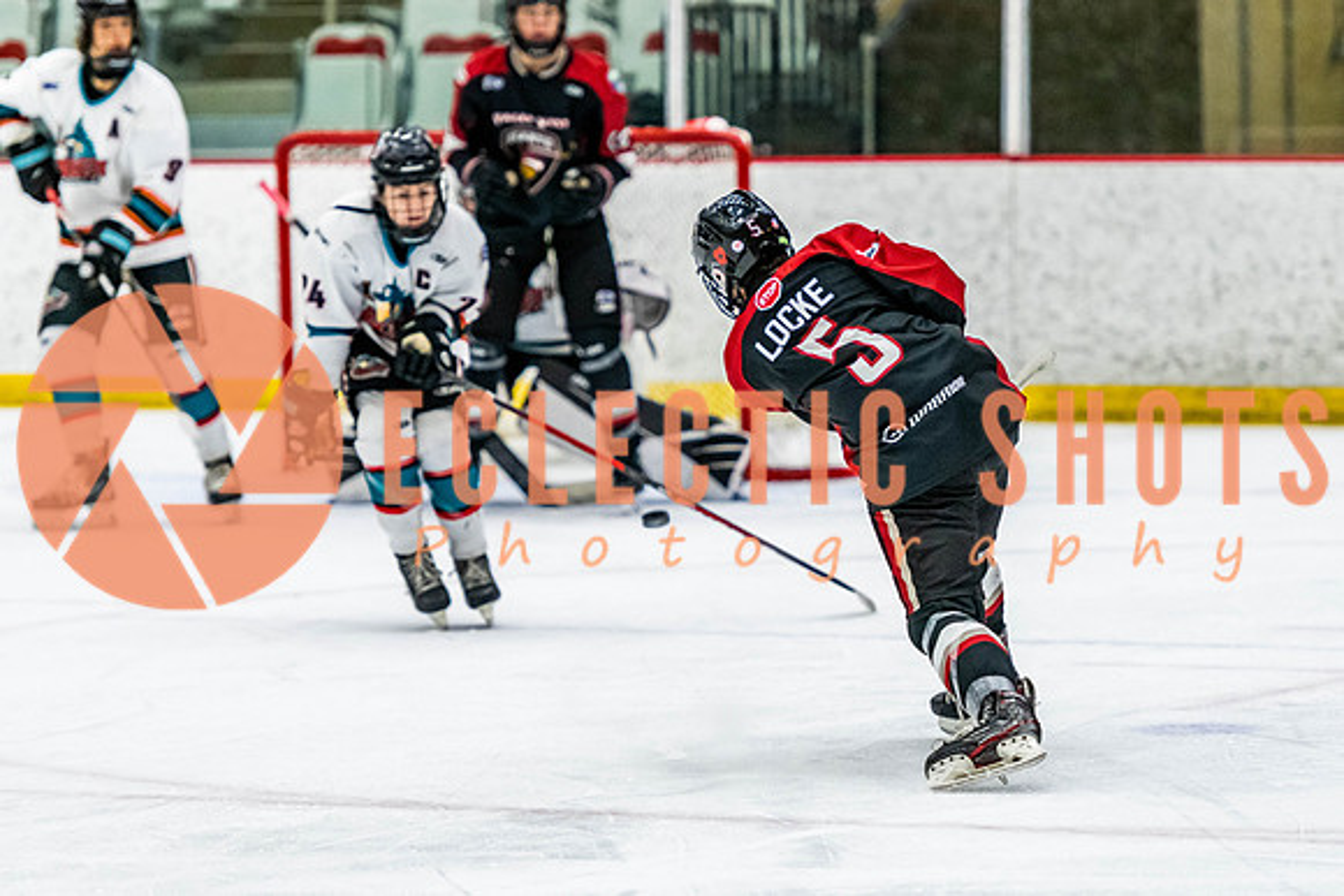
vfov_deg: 6.2
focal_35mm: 223
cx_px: 823
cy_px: 381
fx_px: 8312
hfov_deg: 9.2
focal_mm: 165
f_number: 2.8
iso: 3200
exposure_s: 1/640
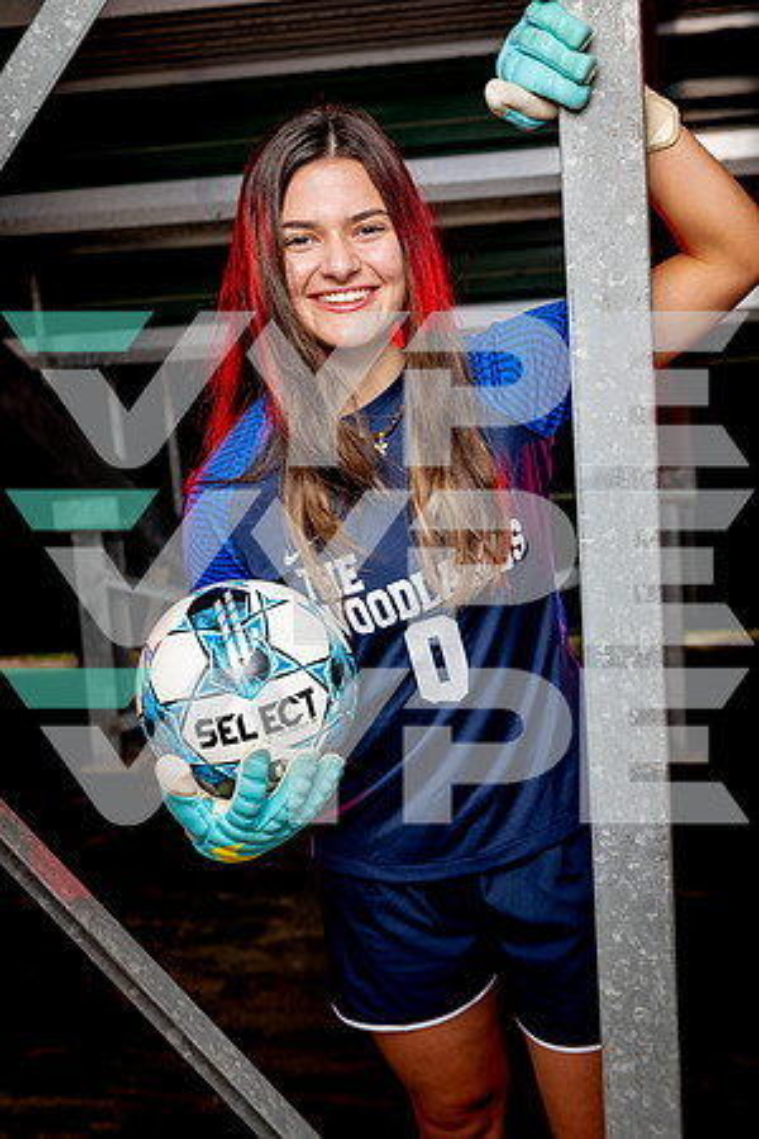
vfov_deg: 38.9
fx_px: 1613
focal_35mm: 51
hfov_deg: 26.5
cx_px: 380
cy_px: 570
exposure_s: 1/250
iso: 100
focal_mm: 51
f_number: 4.5
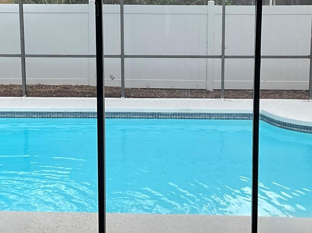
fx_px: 505
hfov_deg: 34.3
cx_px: 170
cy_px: 64
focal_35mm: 56
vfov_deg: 25.8
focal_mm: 3
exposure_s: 1/346
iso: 25
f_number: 1.8
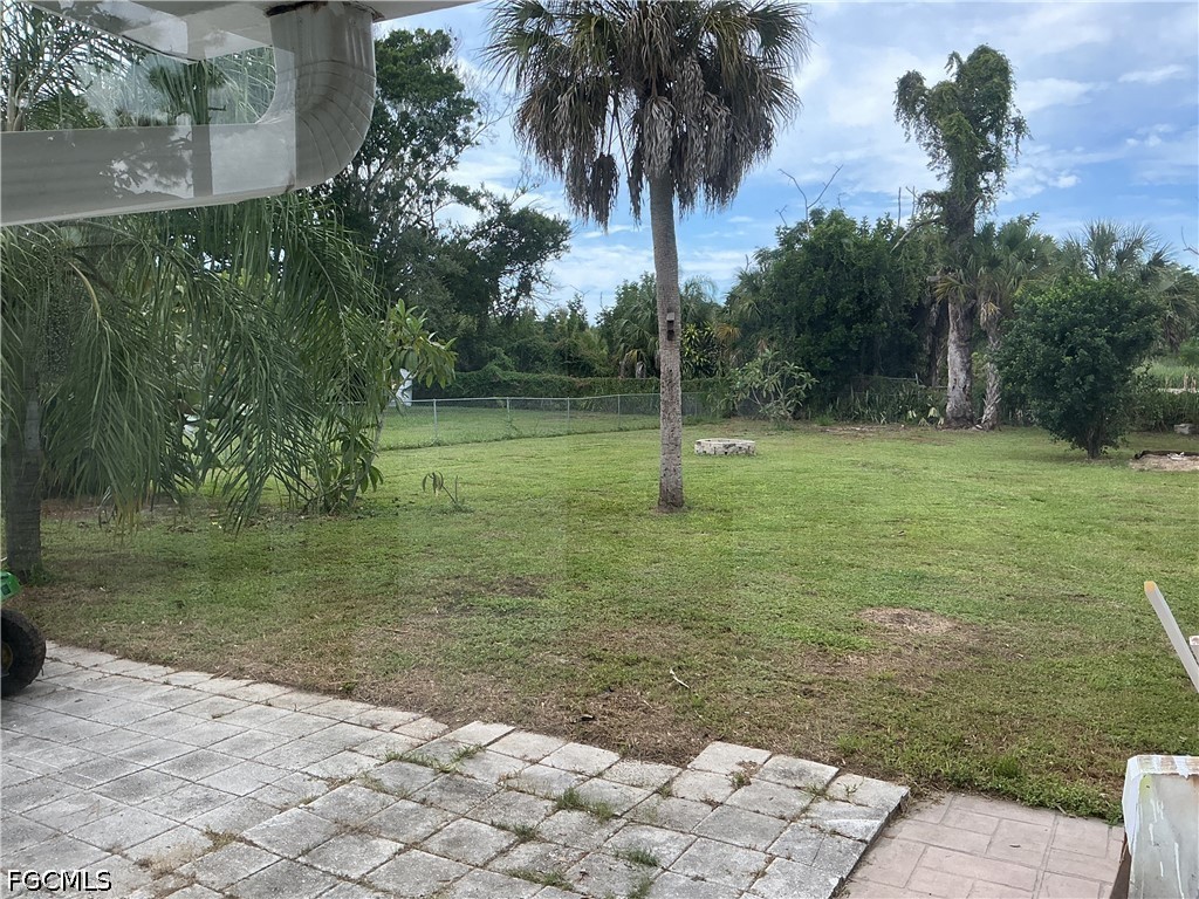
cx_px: 600
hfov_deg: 61.7
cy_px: 450
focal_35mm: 29
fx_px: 1004
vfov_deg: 48.2
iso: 25
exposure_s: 1/314
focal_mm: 3
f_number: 1.8
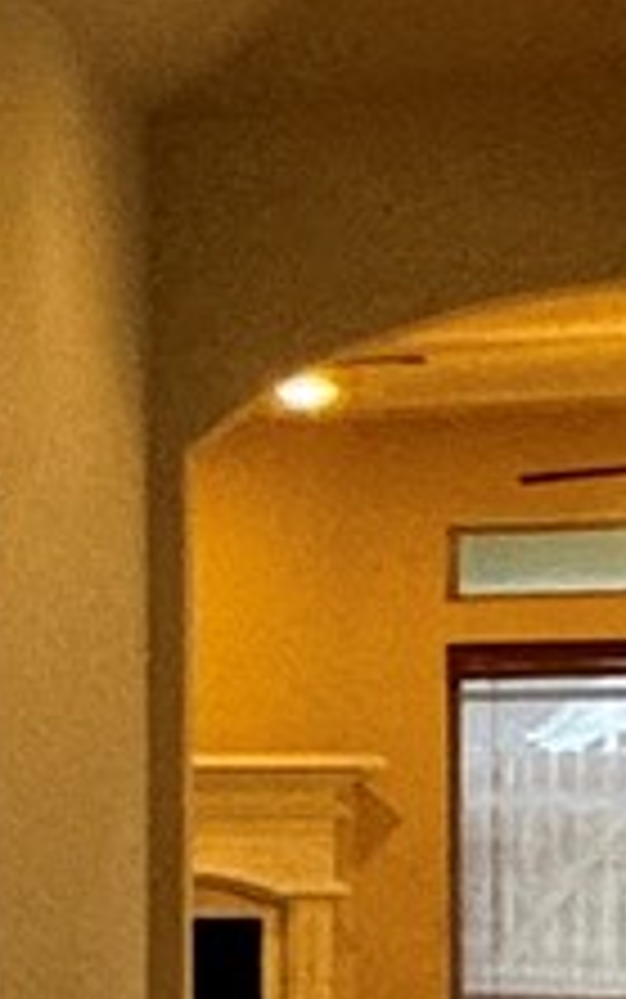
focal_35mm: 137
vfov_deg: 15.2
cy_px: 752
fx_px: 3735
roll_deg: +0.0
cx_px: -2072
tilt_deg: +0.3
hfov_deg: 6.8
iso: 200
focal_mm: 2.22
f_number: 2.2
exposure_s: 1/60
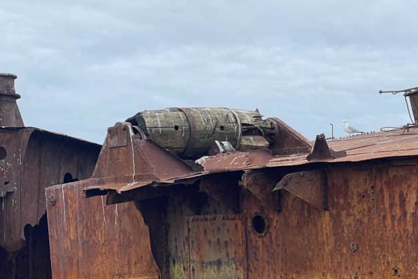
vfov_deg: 15.3
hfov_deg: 22.9
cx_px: 235
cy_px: 214
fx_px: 1034
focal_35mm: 89
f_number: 2
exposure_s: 1/311
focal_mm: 6
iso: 25
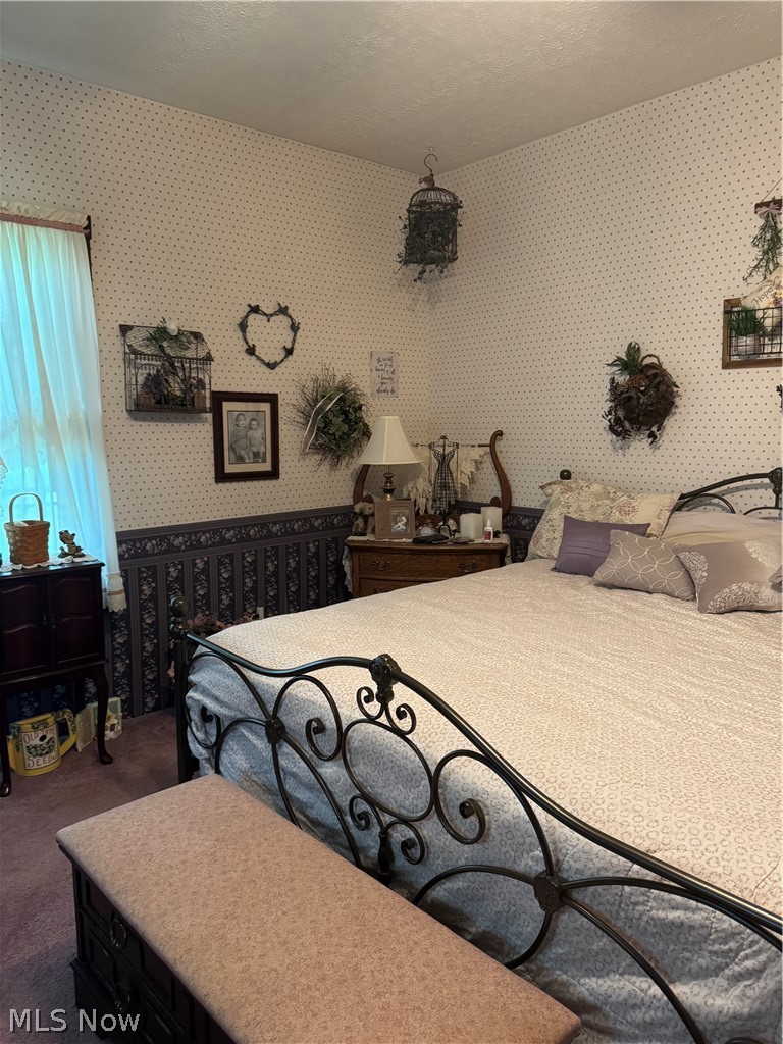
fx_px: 724
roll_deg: +0.1
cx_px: 392
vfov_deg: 71.6
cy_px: 522
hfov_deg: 56.8
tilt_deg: -9.2
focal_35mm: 24
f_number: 1.78
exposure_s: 1/60
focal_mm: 6.76
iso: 640
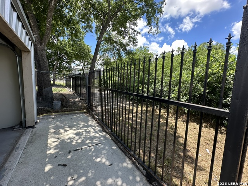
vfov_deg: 85.7
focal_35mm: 14
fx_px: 100
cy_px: 93
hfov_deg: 102.1
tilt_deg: -4.5
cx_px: 124
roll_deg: -2.5
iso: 40
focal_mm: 2.22
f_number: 2.2
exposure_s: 1/329
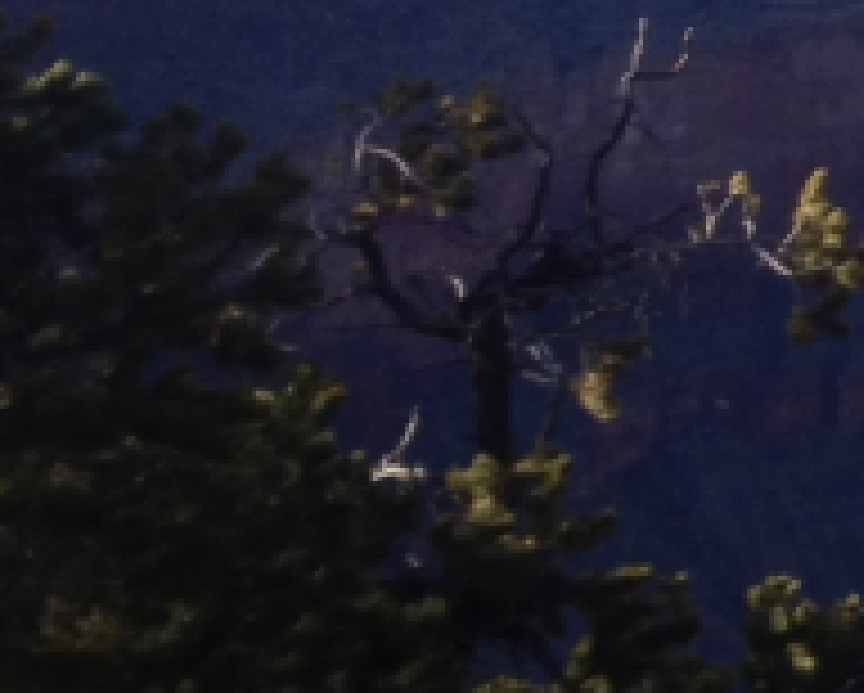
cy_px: -472
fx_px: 4659
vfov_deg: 8.3
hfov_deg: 9.2
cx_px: 2223
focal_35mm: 182
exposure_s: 1/836
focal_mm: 4.28
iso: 50
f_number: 2.4
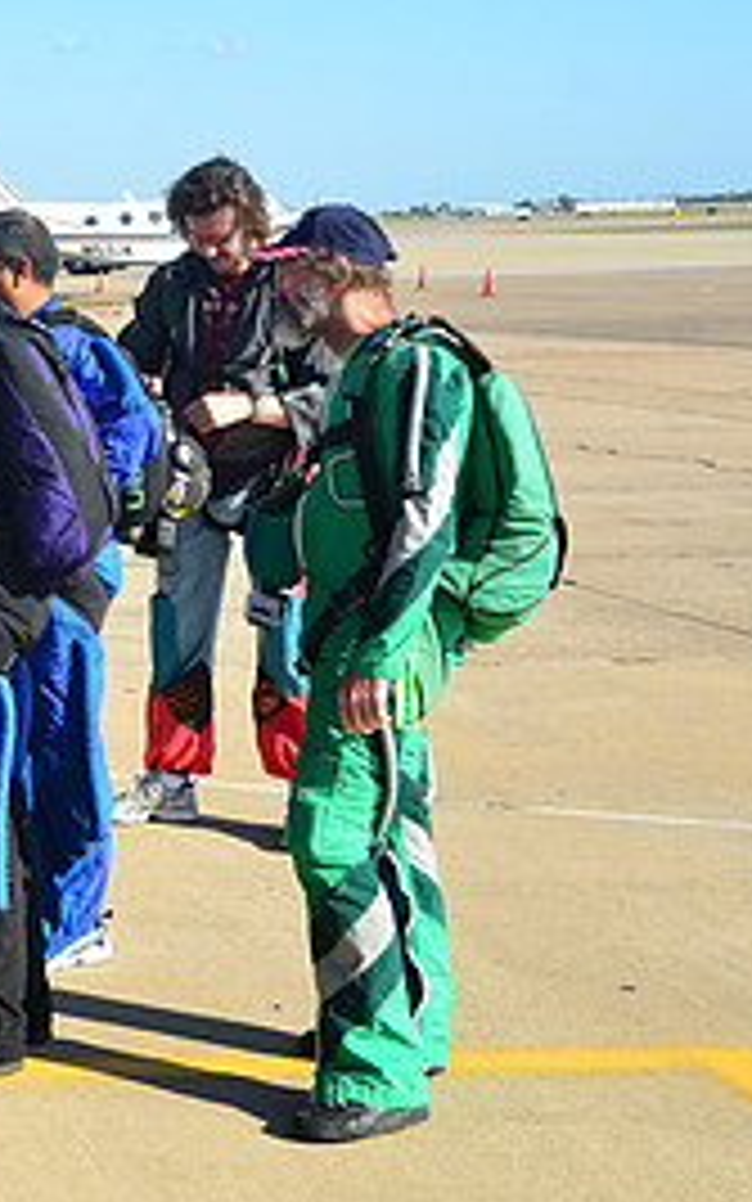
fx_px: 2392
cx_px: -495
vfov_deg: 28.2
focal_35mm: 73
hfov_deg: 15.8
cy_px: 527
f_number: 8
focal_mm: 22
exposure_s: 1/250
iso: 160
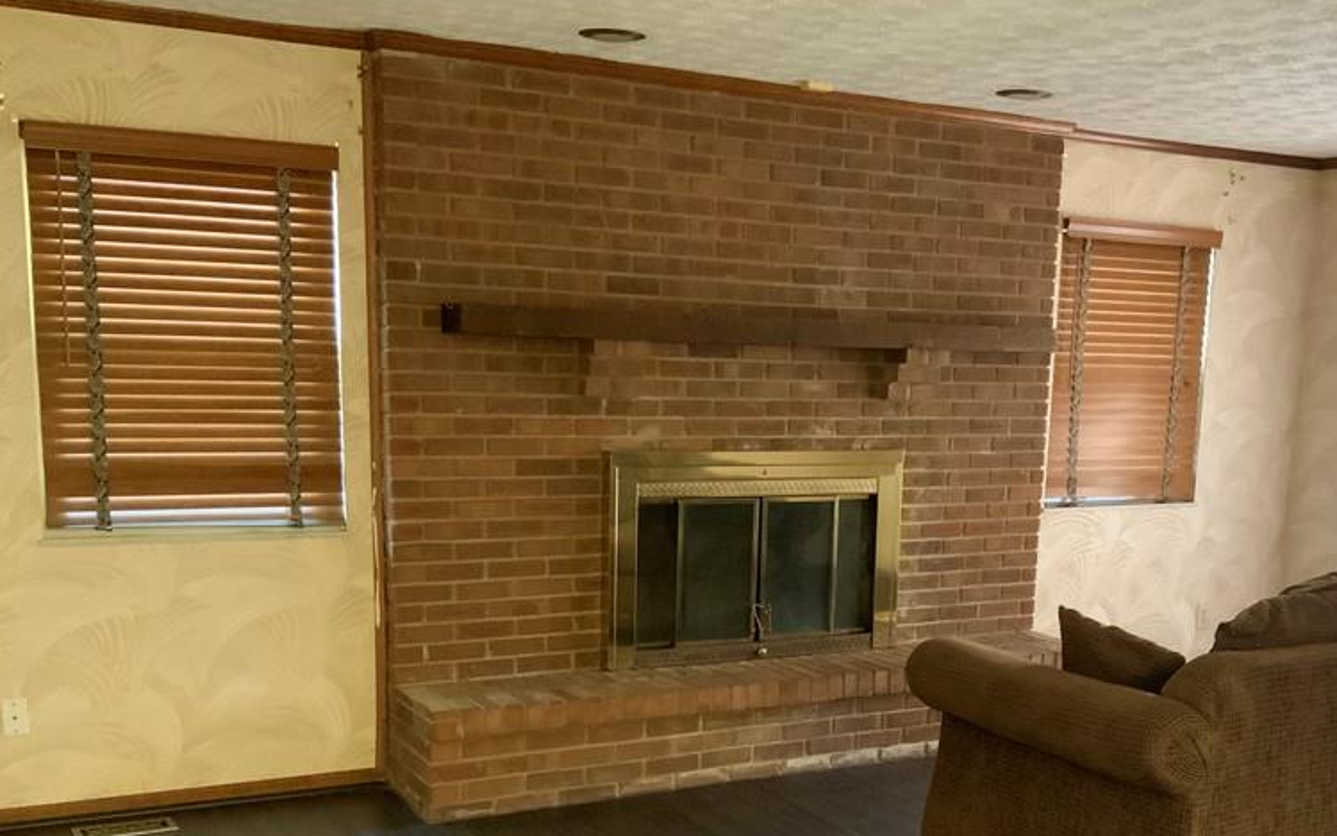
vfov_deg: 30.0
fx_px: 1530
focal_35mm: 42
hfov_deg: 46.9
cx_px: 812
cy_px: 640
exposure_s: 1/30
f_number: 1.8
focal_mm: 3
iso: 500
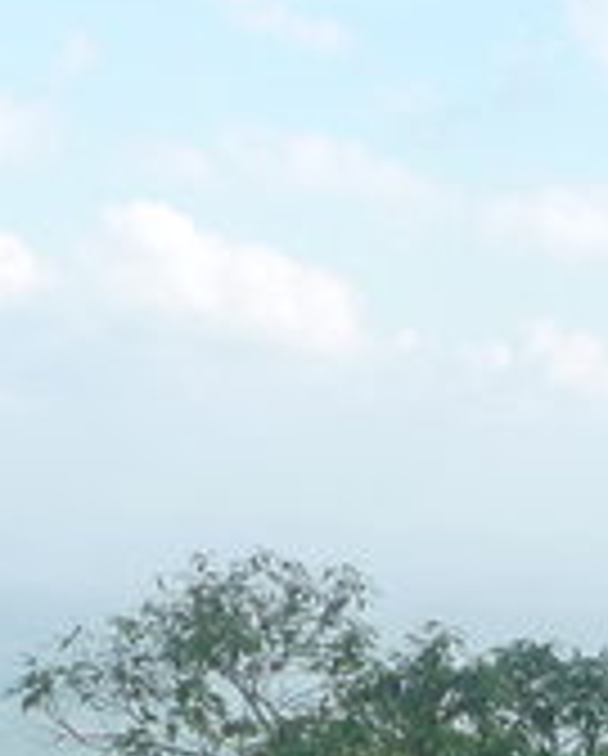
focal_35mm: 116
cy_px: 850
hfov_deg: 13.3
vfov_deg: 16.0
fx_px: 2602
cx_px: 266
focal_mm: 4.4
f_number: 3.2
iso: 160
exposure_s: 1/500
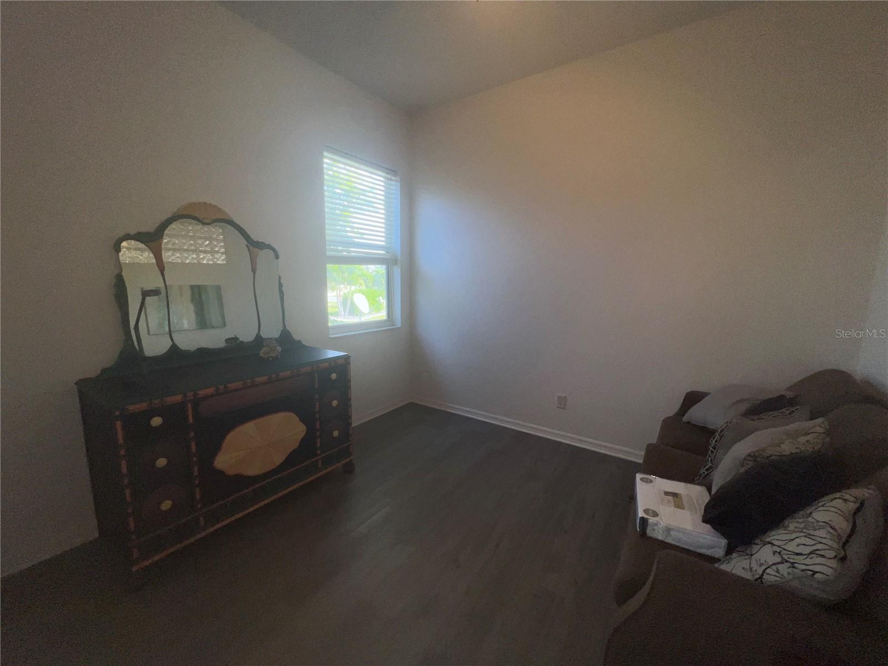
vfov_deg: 89.9
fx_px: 333
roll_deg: -0.3
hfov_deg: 106.2
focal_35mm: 13
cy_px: 333
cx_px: 444
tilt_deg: -9.1
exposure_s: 1/128
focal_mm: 1.57
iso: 25
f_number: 1.8
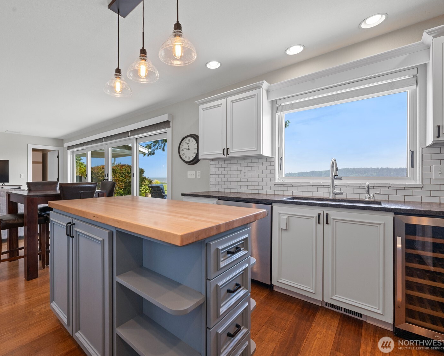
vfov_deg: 80.4
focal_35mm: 16
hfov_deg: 92.3
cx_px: 185
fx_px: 210
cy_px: 176
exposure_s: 1/20
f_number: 9
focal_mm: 14
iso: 400
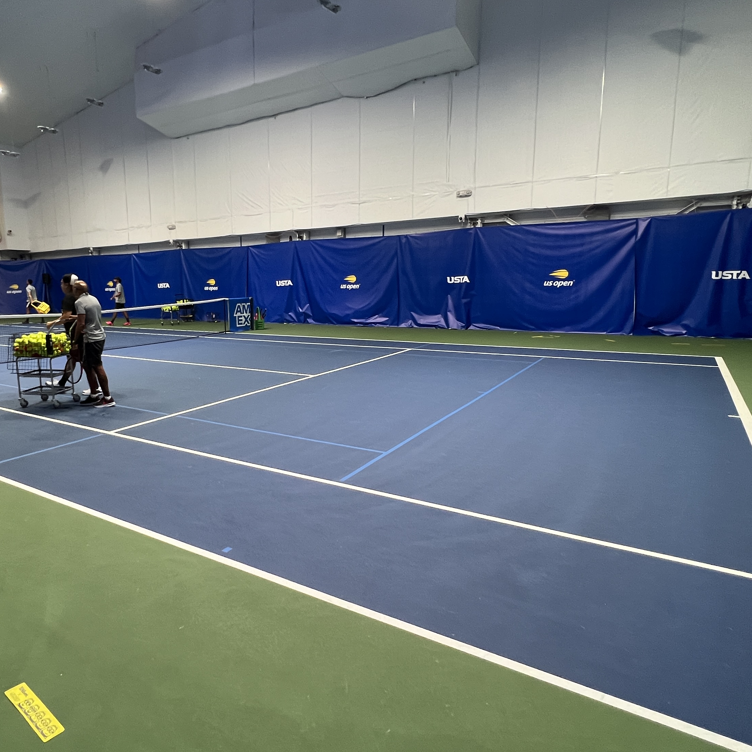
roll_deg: +1.2
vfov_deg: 72.1
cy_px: 379
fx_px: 516
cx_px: 281
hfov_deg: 70.9
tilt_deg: -10.3
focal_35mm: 21
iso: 200
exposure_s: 1/100
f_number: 1.8
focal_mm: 1.57
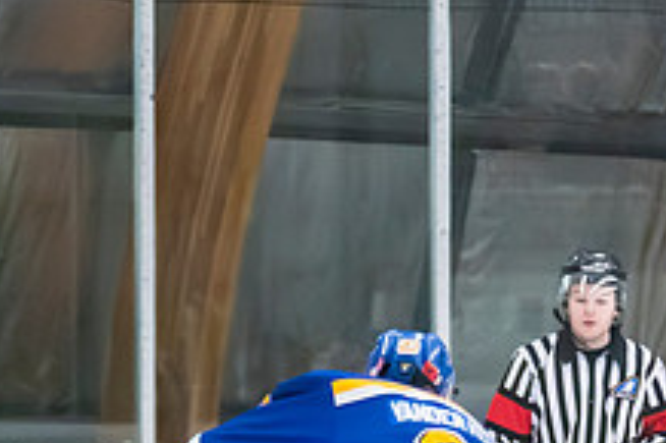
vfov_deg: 3.5
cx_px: 224
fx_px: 7283
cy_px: 741
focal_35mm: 394
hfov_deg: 5.2
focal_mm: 85
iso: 2000
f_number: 2.8
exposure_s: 1/640
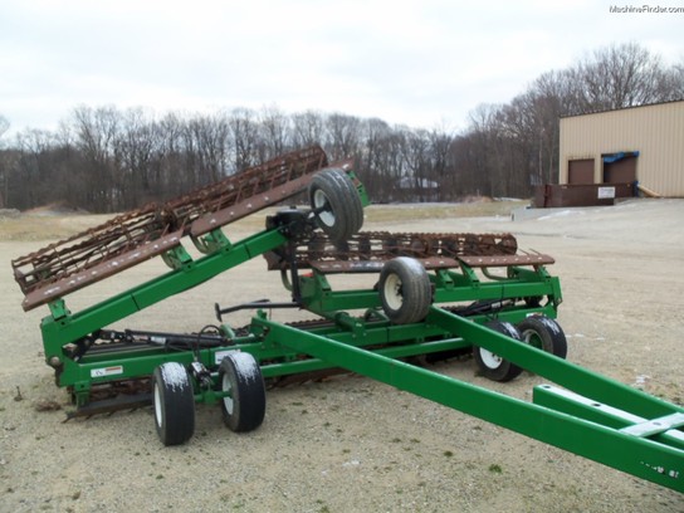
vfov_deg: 48.2
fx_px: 573
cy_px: 256
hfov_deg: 61.7
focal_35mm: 29
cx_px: 342
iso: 80
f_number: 3.4
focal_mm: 5.2
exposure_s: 1/80
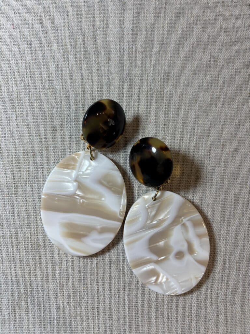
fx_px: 250
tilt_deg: -83.7
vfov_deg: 67.3
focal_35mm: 26
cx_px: 125
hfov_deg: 53.1
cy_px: 167
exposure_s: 1/100
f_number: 1.6
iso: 40
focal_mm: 5.96
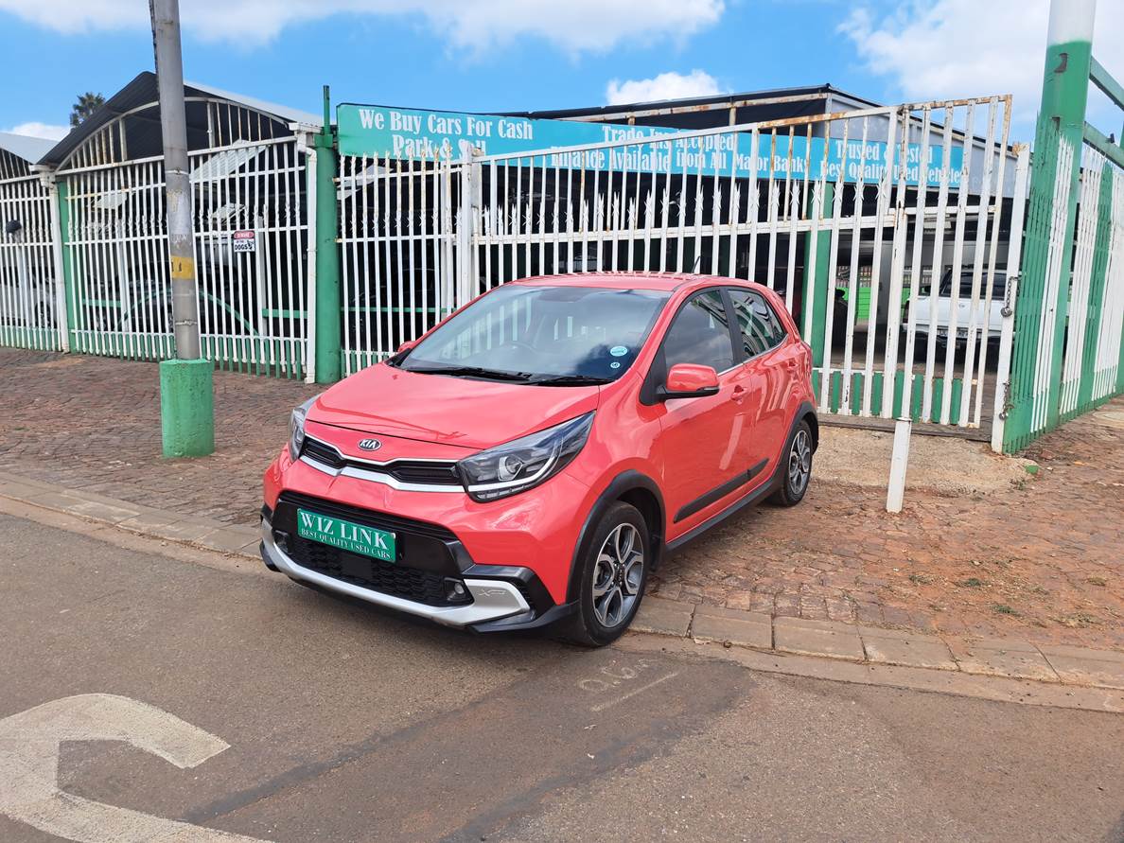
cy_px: 422
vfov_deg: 56.8
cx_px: 562
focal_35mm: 24
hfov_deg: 71.6
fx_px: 779
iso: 50
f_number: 1.8
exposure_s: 1/521
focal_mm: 5.23
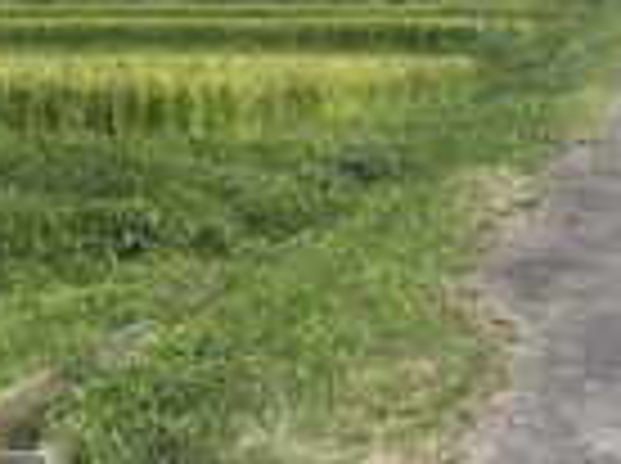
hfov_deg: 15.5
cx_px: 216
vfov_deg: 10.9
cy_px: -372
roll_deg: -0.9
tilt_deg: +9.4
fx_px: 2274
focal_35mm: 127
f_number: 1.6
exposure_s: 1/3559
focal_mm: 5.1
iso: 32
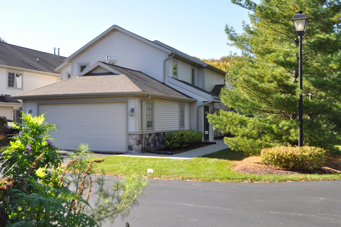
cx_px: 170
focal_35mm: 39
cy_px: 114
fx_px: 369
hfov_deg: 49.6
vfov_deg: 34.1
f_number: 8
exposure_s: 1/250
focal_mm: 26
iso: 400
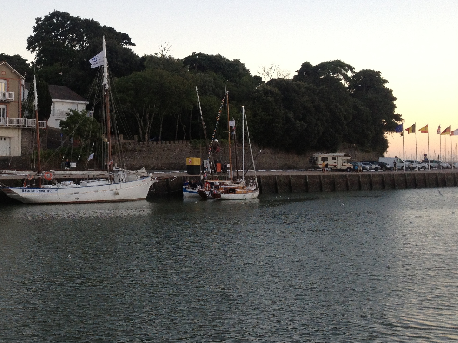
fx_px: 767
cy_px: 121
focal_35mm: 58
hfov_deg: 32.2
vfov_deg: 25.1
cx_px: 80
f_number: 2.4
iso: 80
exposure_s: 1/120
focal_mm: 4.28
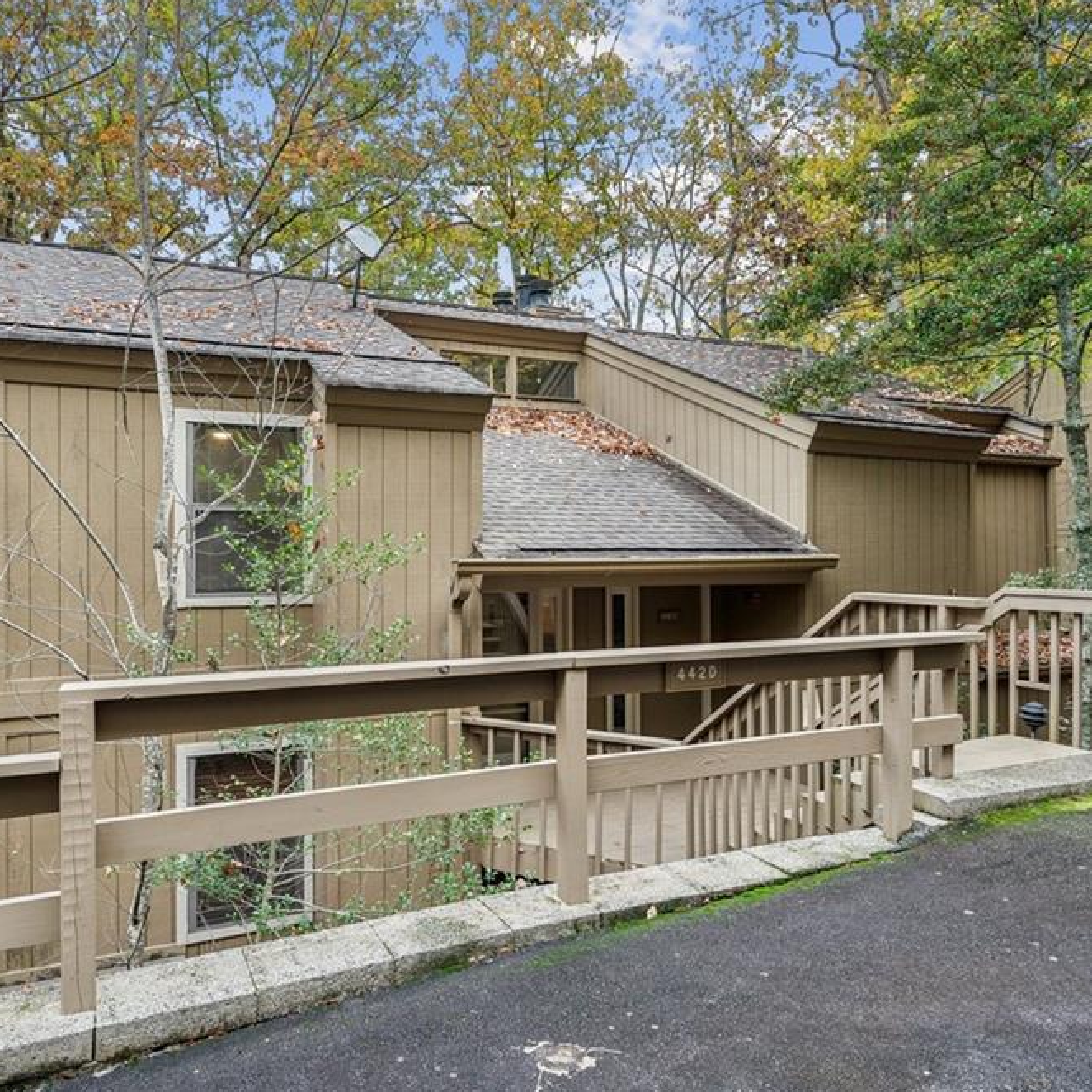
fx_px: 749
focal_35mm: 21
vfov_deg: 72.1
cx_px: 444
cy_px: 551
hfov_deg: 71.5
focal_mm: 16
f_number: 8
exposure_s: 1/25
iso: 100
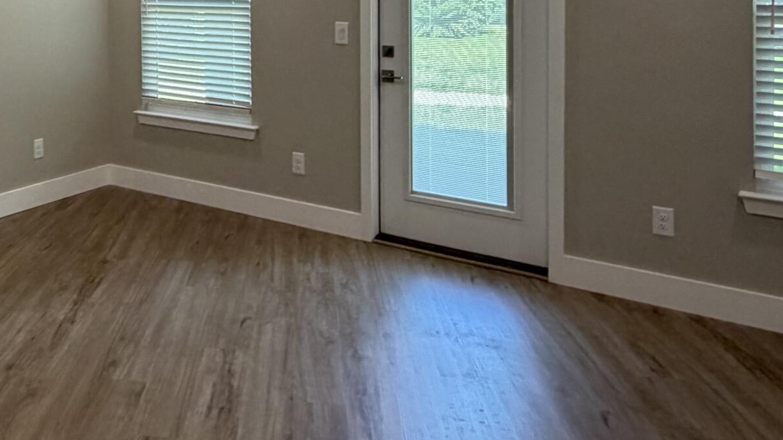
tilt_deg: -0.9
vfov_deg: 29.1
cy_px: -6
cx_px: 178
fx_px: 789
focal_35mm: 38
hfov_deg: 50.2
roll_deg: +0.5
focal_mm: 2.22
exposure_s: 1/120
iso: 250
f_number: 2.2
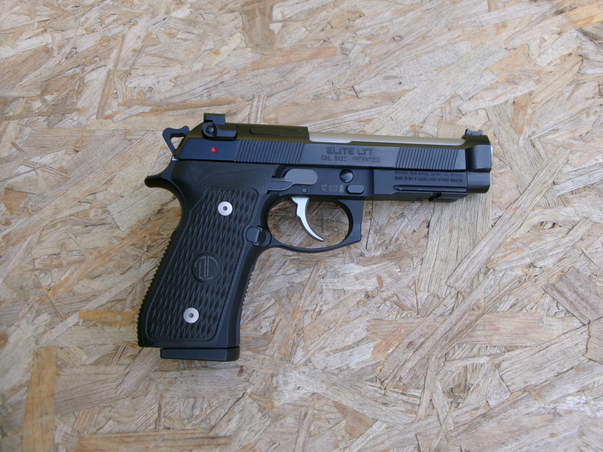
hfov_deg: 63.4
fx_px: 488
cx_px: 302
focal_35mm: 28
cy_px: 226
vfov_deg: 49.7
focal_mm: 5.1
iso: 100
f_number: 3.9
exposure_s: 1/140
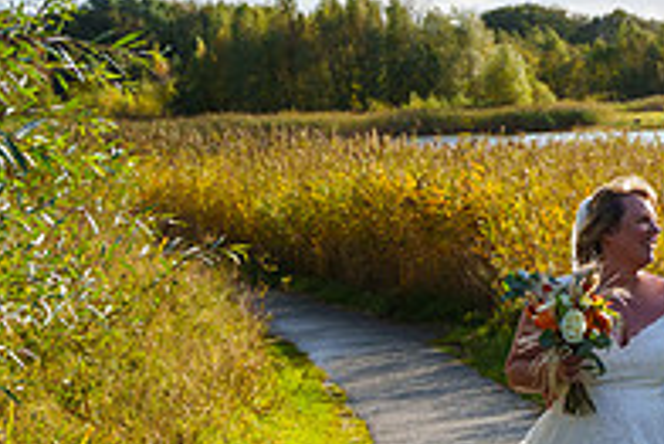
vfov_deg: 15.4
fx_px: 1643
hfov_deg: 21.5
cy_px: 274
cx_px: 761
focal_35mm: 89
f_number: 3.2
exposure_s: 1/8000
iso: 400
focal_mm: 28
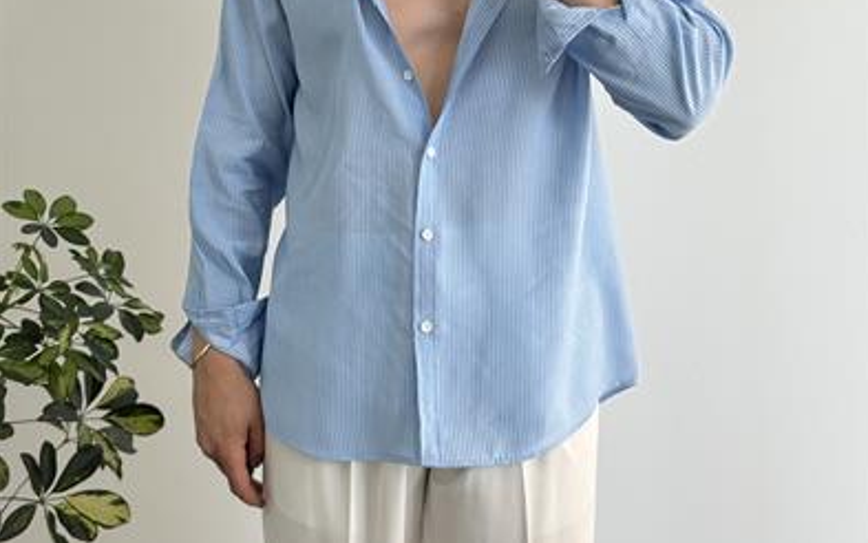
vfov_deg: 18.4
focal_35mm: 69
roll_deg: +0.7
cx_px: 440
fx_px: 1633
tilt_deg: -1.5
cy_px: -3
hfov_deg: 29.8
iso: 80
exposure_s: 1/356
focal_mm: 6.76
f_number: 1.78
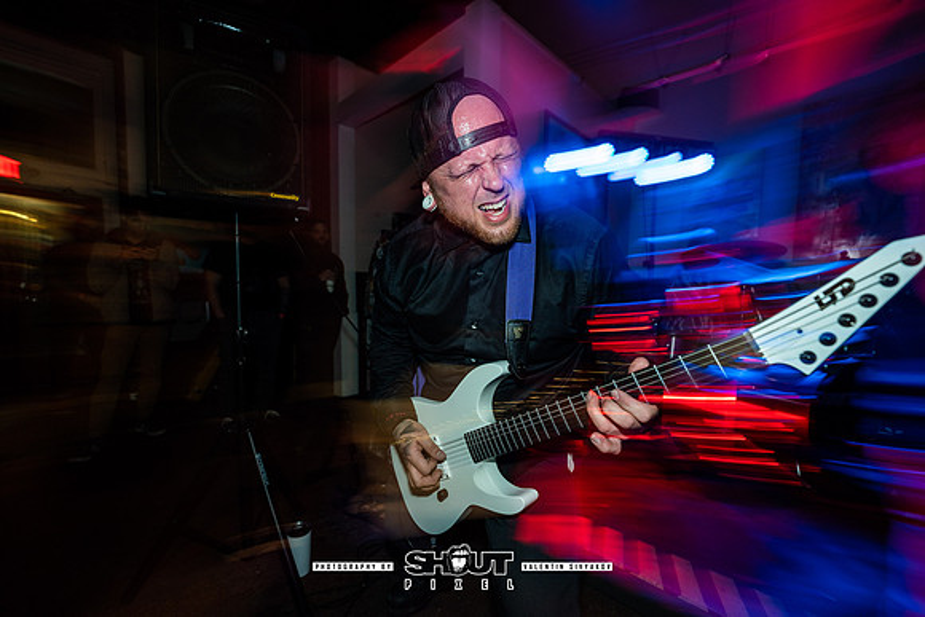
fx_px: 360
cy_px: 308
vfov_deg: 81.2
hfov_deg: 104.2
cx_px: 462
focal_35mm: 14
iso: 160
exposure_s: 1/10
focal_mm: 14
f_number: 2.8
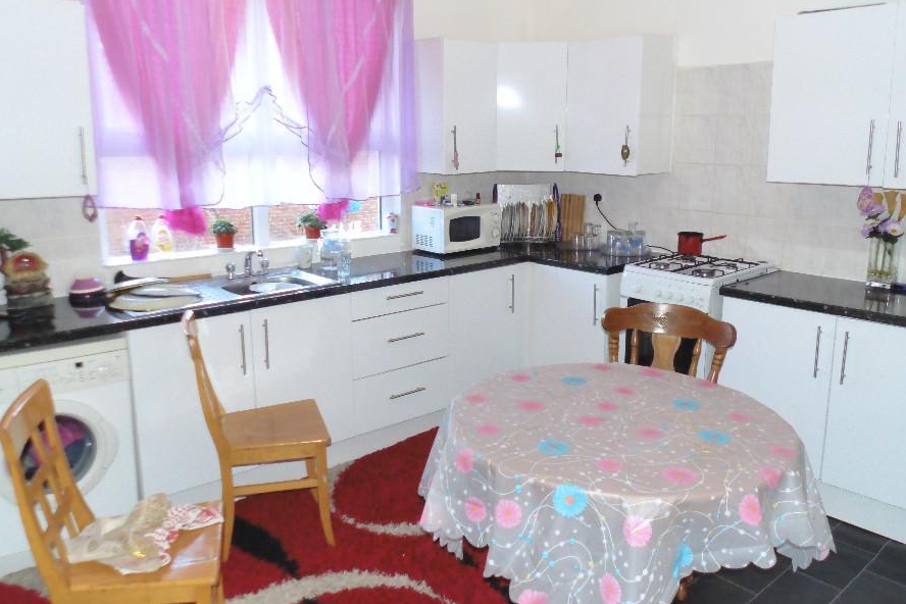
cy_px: 283
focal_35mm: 30
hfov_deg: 61.9
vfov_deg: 43.6
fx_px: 755
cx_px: 464
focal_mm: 4.5
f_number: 3.1
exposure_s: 1/60
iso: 200
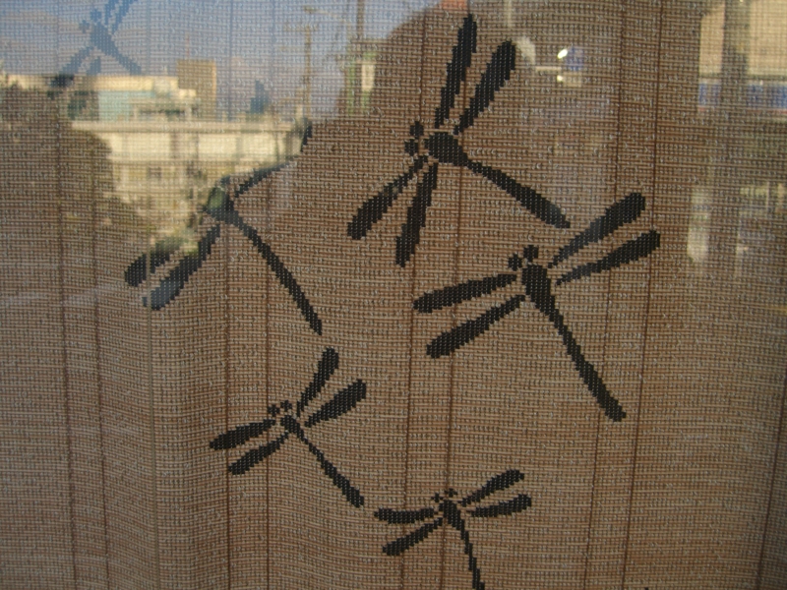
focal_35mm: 38
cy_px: 295
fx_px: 864
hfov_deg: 49.0
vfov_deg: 37.7
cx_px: 394
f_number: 2.8
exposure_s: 1/160
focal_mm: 7.9
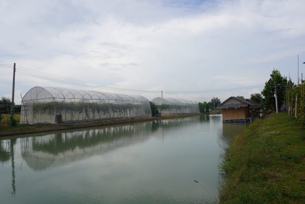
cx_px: 152
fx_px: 203
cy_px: 102
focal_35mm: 24
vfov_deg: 53.1
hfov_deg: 73.7
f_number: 10
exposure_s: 1/250
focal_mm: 16
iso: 100
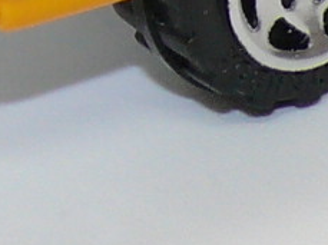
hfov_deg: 2.7
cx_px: 444
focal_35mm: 721
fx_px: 6821
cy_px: -517
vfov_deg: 2.0
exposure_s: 1/30
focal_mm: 13.4
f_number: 4
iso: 100
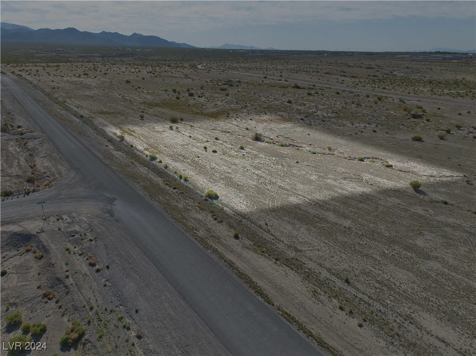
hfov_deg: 71.6
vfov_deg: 56.7
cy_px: 178
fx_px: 330
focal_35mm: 24
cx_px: 238
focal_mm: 12.29
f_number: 2.8
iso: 110
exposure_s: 1/800
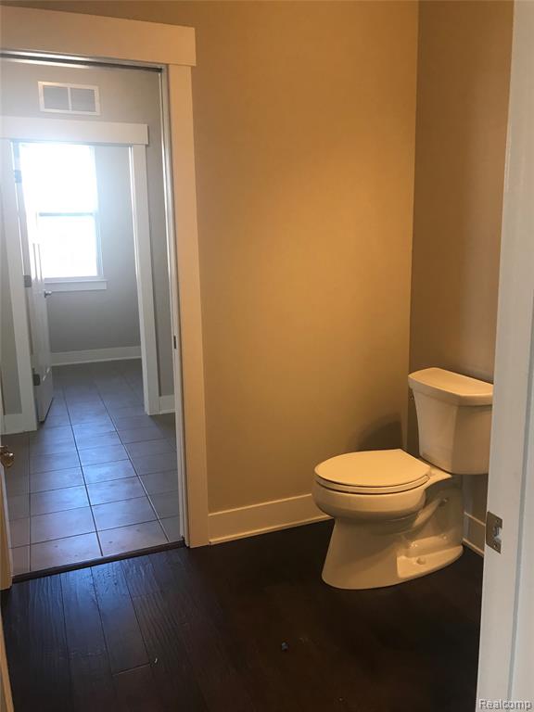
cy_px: 356
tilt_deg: -10.0
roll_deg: +0.2
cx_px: 267
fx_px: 576
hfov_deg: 49.7
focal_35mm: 28
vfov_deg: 63.4
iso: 40
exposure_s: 1/30
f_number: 1.8
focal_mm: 3.99
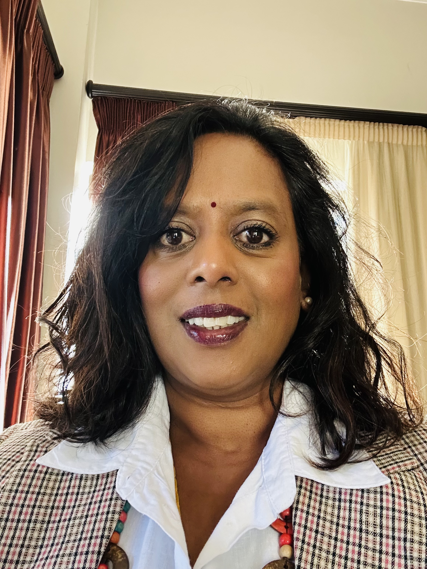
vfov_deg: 60.0
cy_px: 284
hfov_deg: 46.8
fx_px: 493
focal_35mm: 30
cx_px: 214
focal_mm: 2.69
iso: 400
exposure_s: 1/38
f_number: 1.9
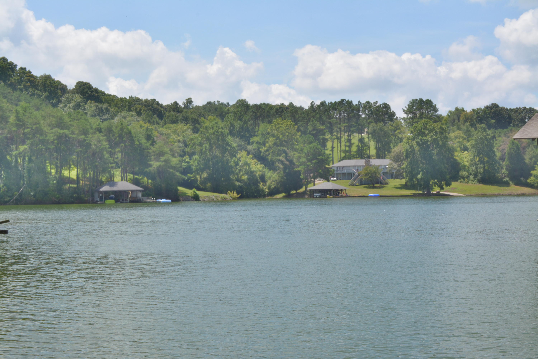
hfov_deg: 38.9
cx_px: 269
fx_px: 762
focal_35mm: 51
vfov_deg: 26.5
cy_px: 180
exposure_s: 1/160
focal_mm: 34
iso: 1000
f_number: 20
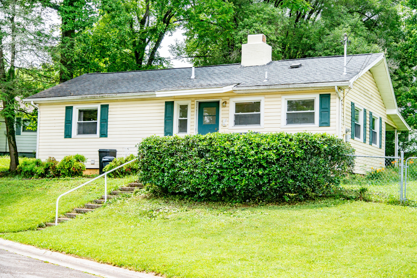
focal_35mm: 55
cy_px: 139
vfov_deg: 24.6
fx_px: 637
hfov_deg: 36.2
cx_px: 208
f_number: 22
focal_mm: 55
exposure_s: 1/4000
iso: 400
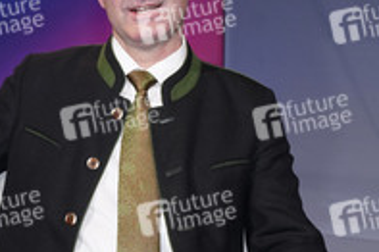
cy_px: 165
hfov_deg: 21.2
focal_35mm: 96
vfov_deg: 14.2
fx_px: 1010
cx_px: 136
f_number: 5
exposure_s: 1/160
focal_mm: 42
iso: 2000
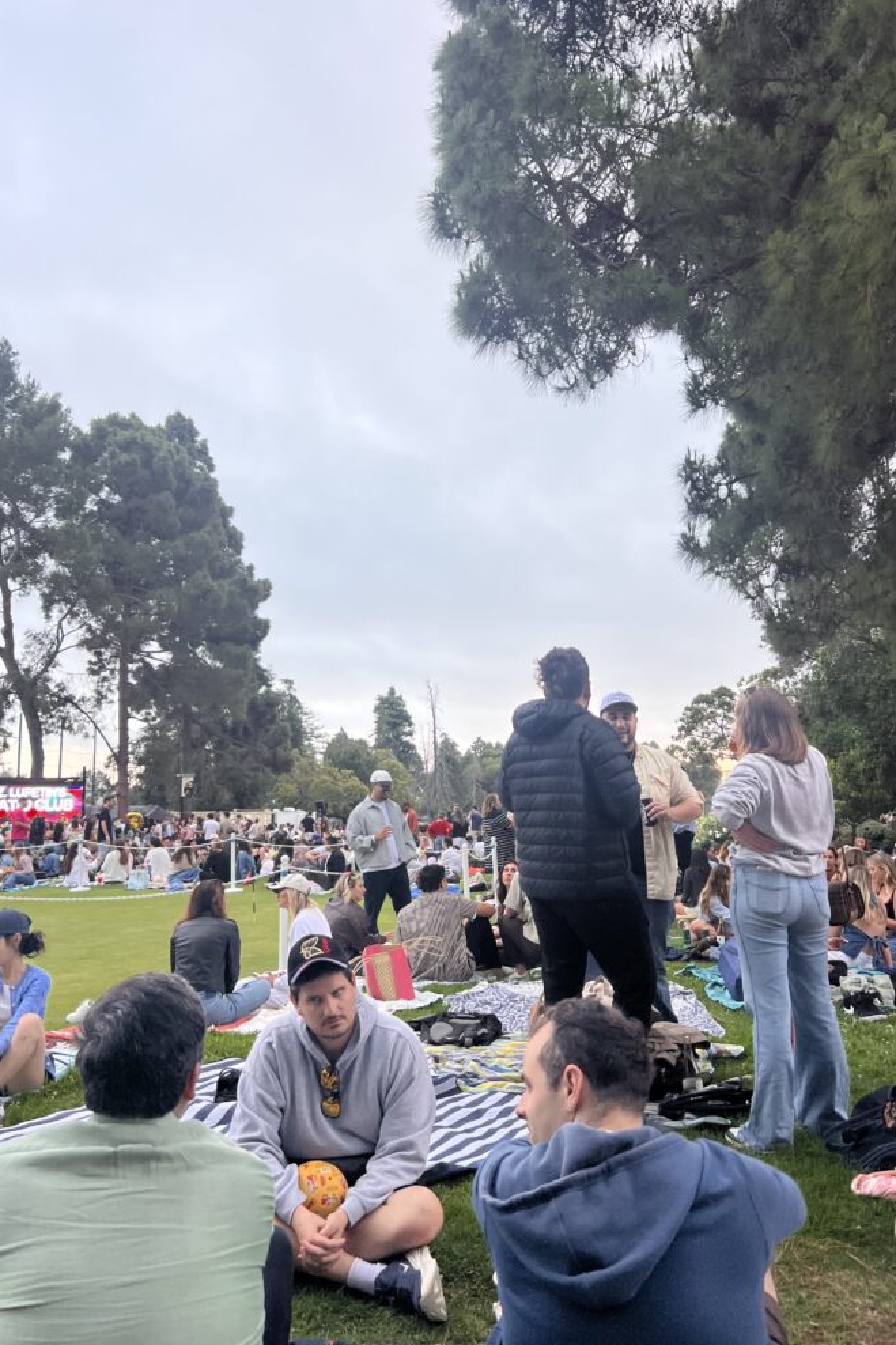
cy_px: 670
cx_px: 460
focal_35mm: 28
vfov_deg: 65.5
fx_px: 1046
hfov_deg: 46.4
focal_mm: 5.7
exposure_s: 1/120
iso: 40
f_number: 1.5
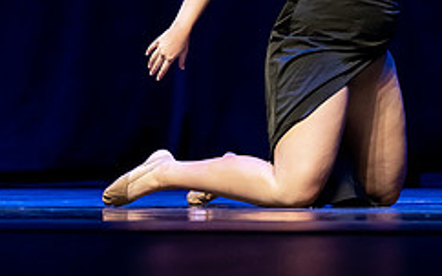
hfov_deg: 5.9
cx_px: 408
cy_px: 6
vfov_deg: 3.7
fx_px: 4274
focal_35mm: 355
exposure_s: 1/640
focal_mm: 103
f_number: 2.8
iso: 4000
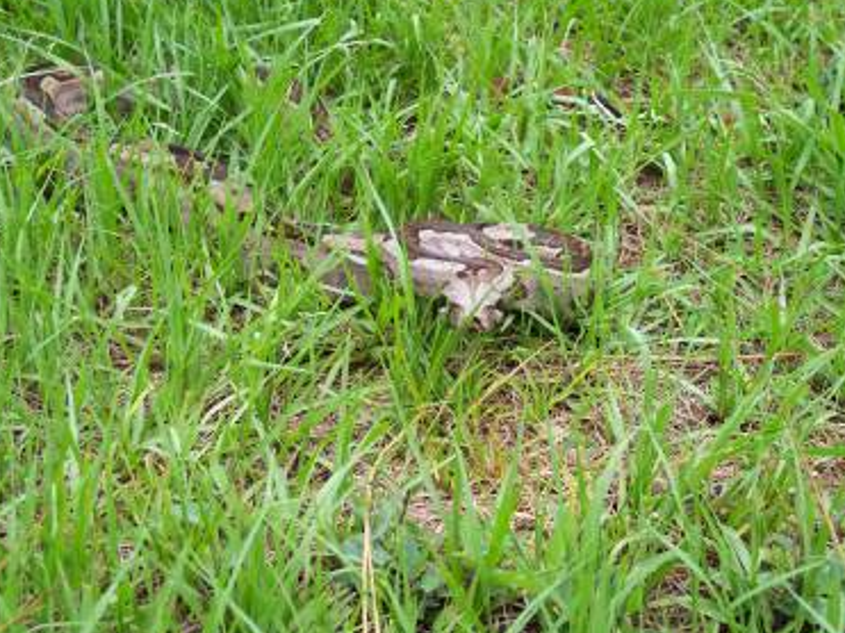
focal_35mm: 68
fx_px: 1659
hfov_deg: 28.6
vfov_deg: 21.6
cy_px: 310
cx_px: 426
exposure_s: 1/350
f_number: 3.4
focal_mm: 13.3
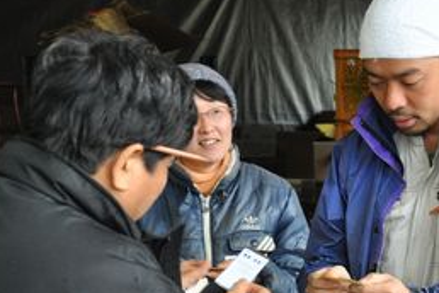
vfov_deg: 11.7
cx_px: 388
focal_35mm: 117
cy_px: 233
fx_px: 1427
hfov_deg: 17.3
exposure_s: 1/40
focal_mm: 42
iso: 800
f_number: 4.8
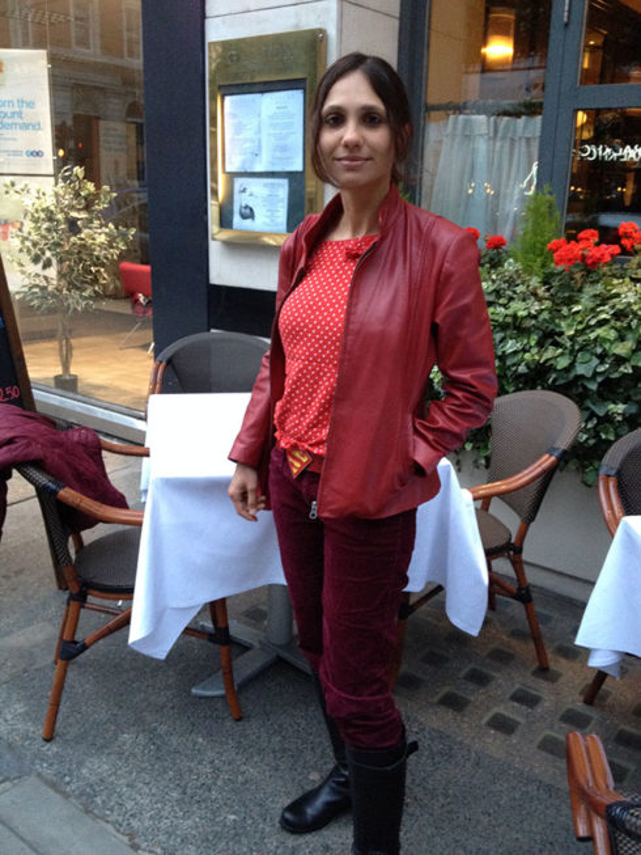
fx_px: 864
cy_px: 428
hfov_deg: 40.7
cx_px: 320
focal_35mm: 35
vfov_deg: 52.6
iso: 250
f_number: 2.4
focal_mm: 4.28
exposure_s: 1/20
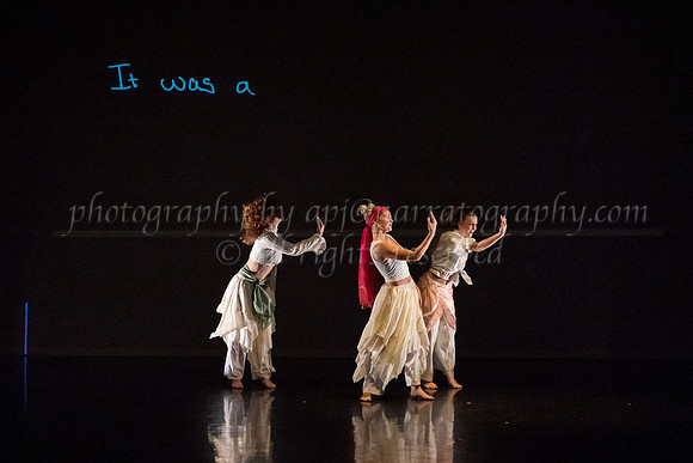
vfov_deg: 18.3
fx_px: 1433
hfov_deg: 27.2
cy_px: 275
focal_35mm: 74
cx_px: 393
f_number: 3.5
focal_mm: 60
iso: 4000
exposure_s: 1/400
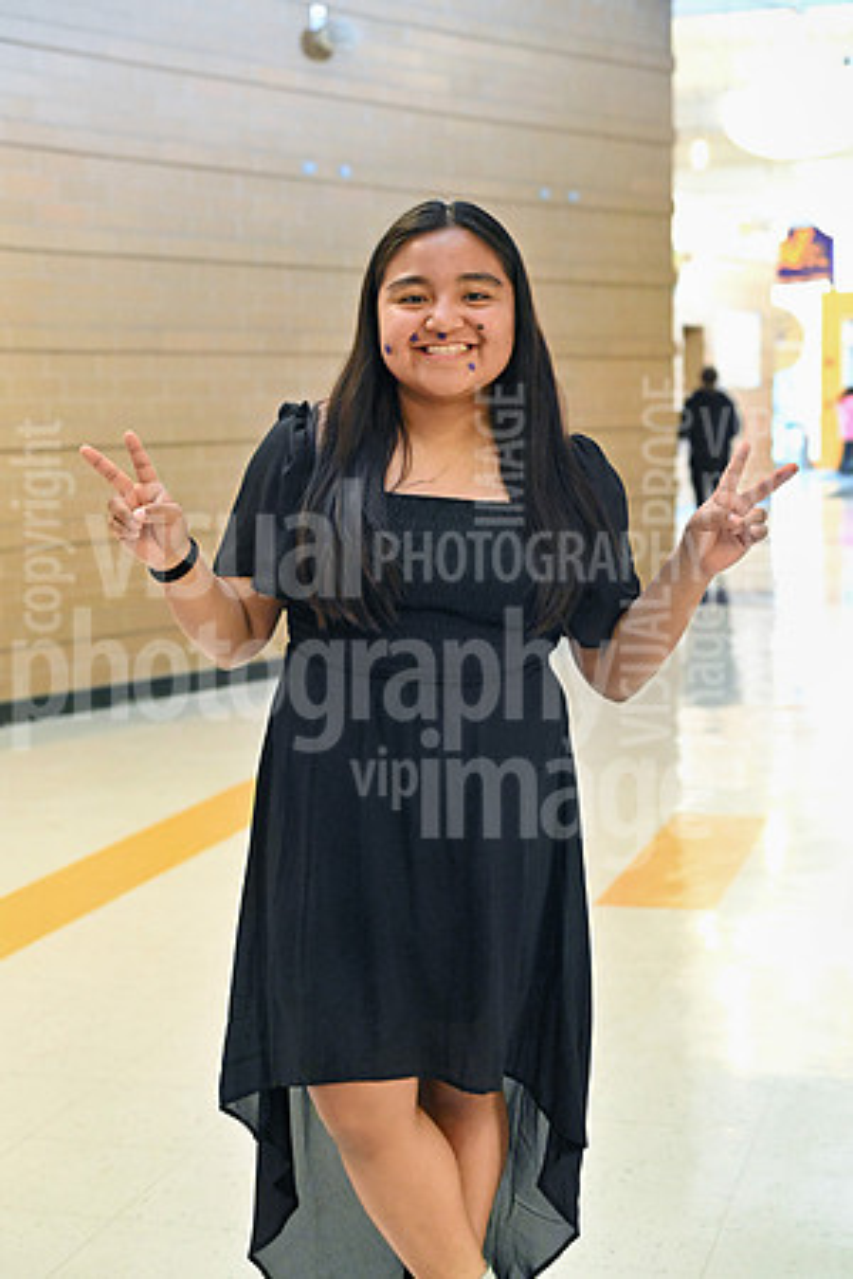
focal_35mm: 54
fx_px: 1919
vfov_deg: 36.9
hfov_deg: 25.1
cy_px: 640
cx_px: 426
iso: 10000
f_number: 4
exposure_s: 1/160
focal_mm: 54
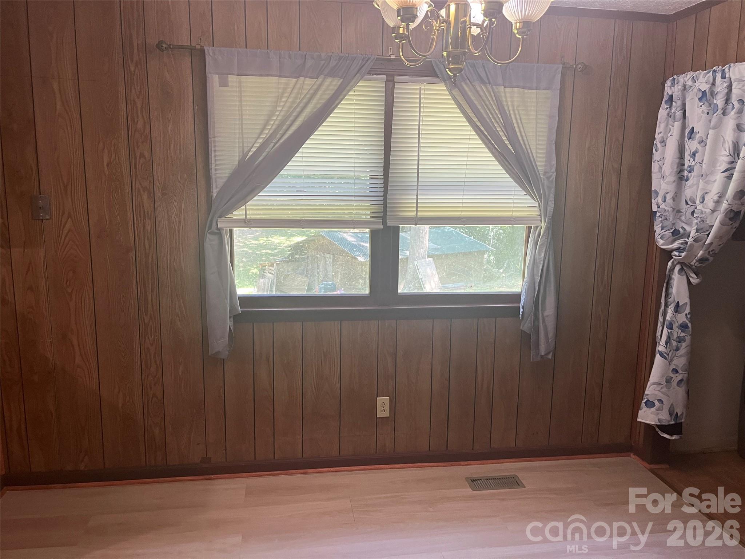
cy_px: 280
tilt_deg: -12.0
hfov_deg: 67.3
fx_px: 560
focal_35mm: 26
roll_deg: -0.8
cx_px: 372
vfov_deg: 53.1
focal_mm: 5.1
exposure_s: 1/60
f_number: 1.6
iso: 160
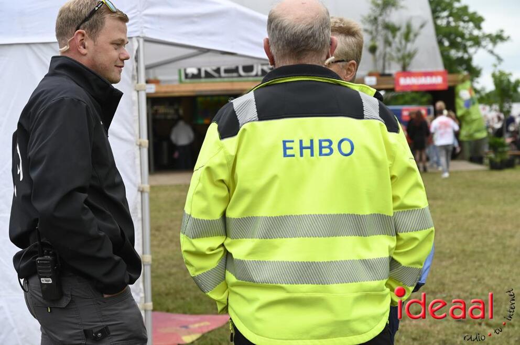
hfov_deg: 28.9
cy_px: 172
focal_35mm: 70
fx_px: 1010
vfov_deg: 19.4
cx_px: 260
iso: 200
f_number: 5
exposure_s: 1/250
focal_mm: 70
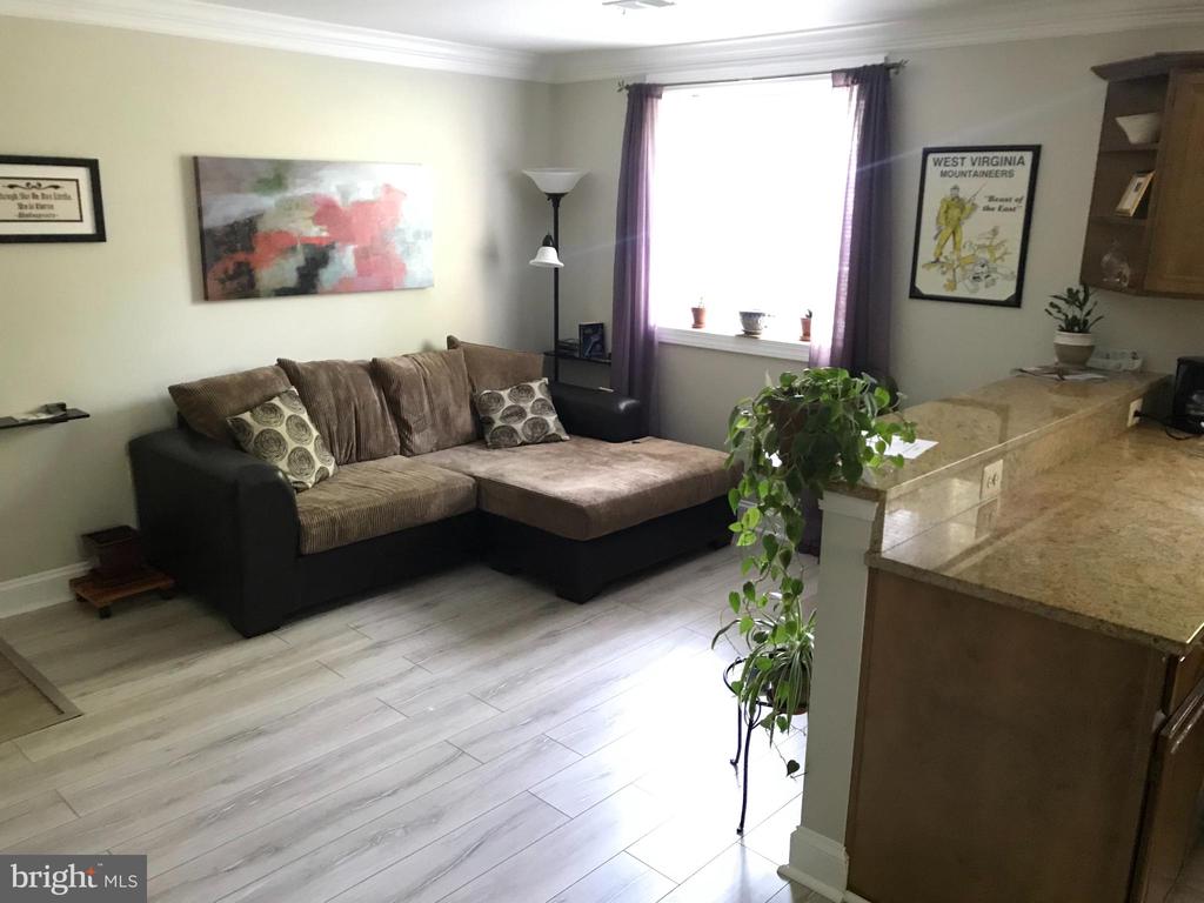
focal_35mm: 28
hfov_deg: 63.4
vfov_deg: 49.7
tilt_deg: -14.7
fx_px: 974
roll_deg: -1.1
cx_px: 602
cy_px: 452
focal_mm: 3.99
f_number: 1.8
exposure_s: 1/7
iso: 100
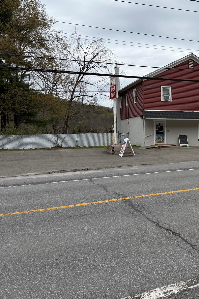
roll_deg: +0.8
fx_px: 282
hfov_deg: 36.5
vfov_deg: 55.8
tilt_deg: -4.1
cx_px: 179
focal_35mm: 34
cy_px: 149
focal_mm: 6.76
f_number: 1.78
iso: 80
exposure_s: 1/3953
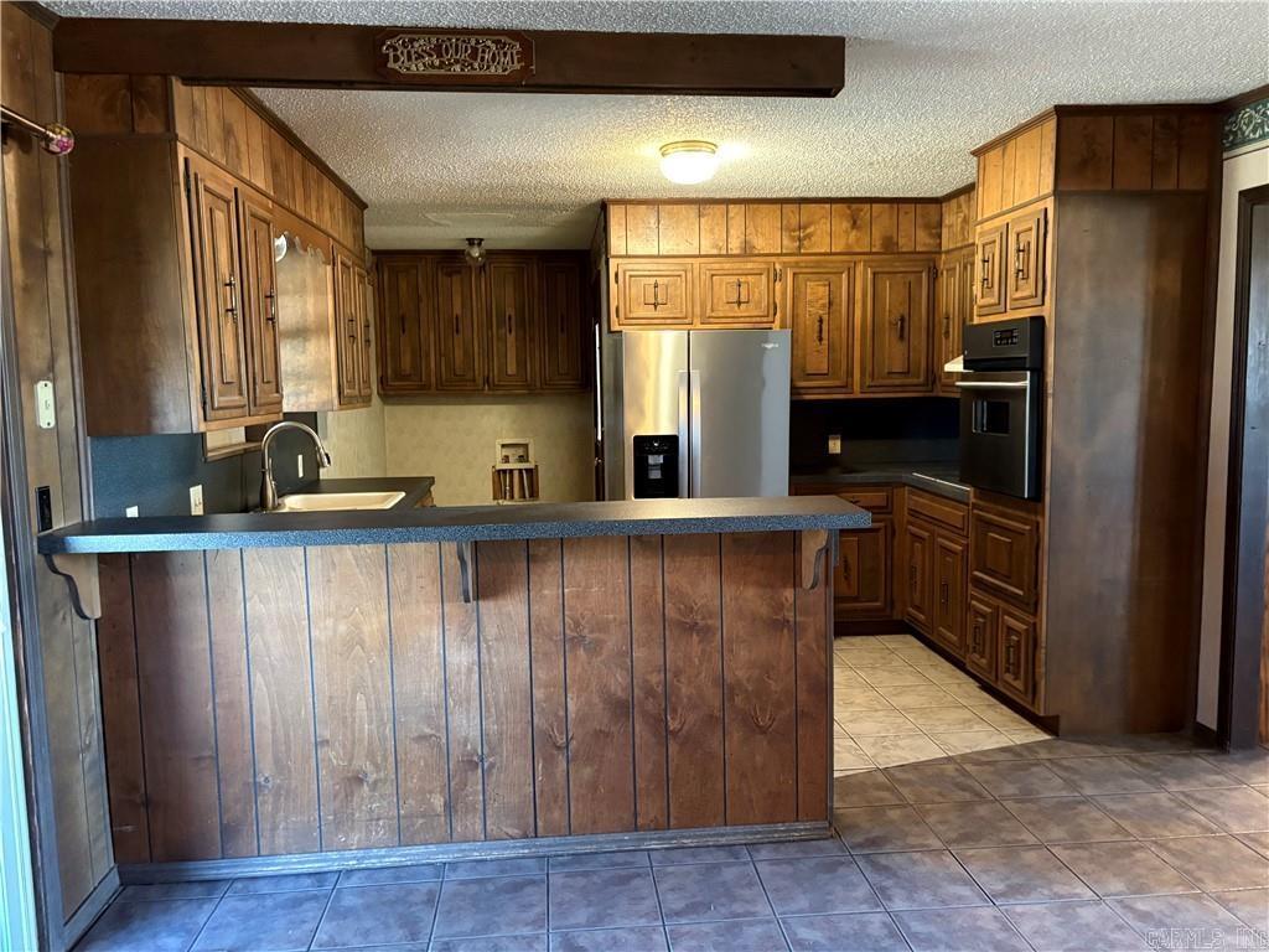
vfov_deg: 53.1
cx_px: 634
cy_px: 476
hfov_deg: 67.3
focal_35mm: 26
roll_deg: +0.7
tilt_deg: -5.6
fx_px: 953
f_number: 1.6
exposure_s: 1/30
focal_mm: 5.96
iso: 640
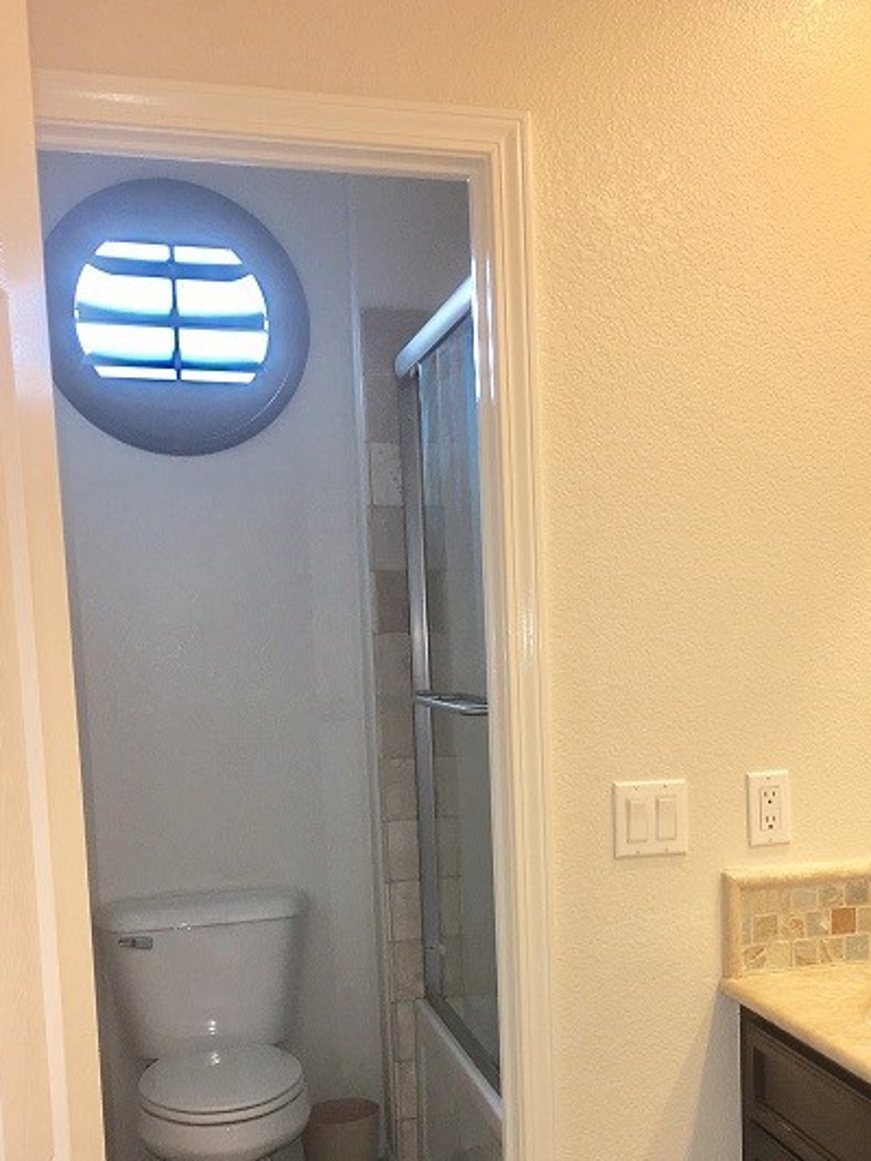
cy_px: 822
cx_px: 654
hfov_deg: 32.3
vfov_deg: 42.1
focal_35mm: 44
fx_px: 1476
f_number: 2.2
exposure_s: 1/33
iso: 25
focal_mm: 4.15
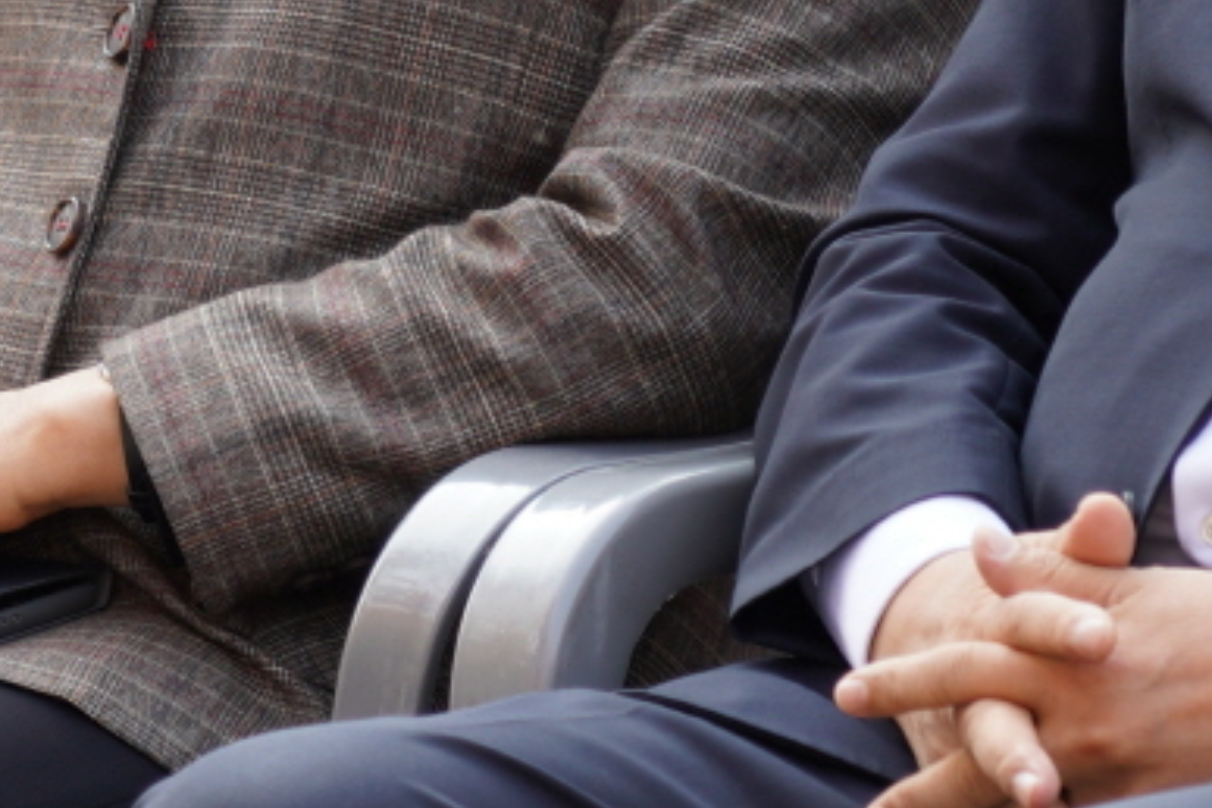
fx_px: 16428
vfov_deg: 2.8
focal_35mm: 488
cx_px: 78
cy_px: 63
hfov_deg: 4.2
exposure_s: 1/125
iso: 160
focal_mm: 105
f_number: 4
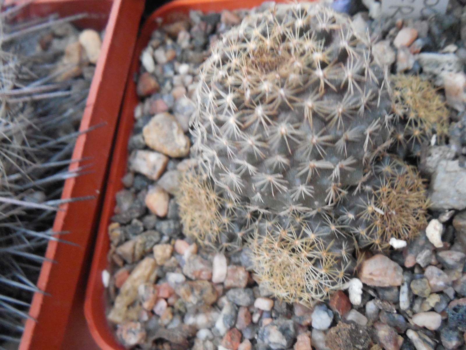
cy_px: 175
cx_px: 233
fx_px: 417
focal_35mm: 31
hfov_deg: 58.4
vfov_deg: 45.4
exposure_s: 1/4
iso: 800
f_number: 3.6
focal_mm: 5.6
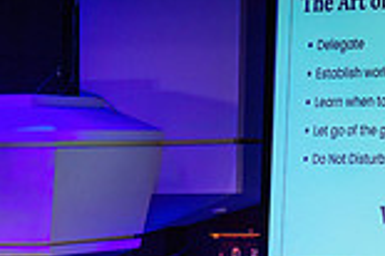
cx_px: -37
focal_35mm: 138
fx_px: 1474
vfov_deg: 9.5
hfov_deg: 14.5
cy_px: 425
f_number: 4
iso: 1600
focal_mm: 33.5
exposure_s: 1/160
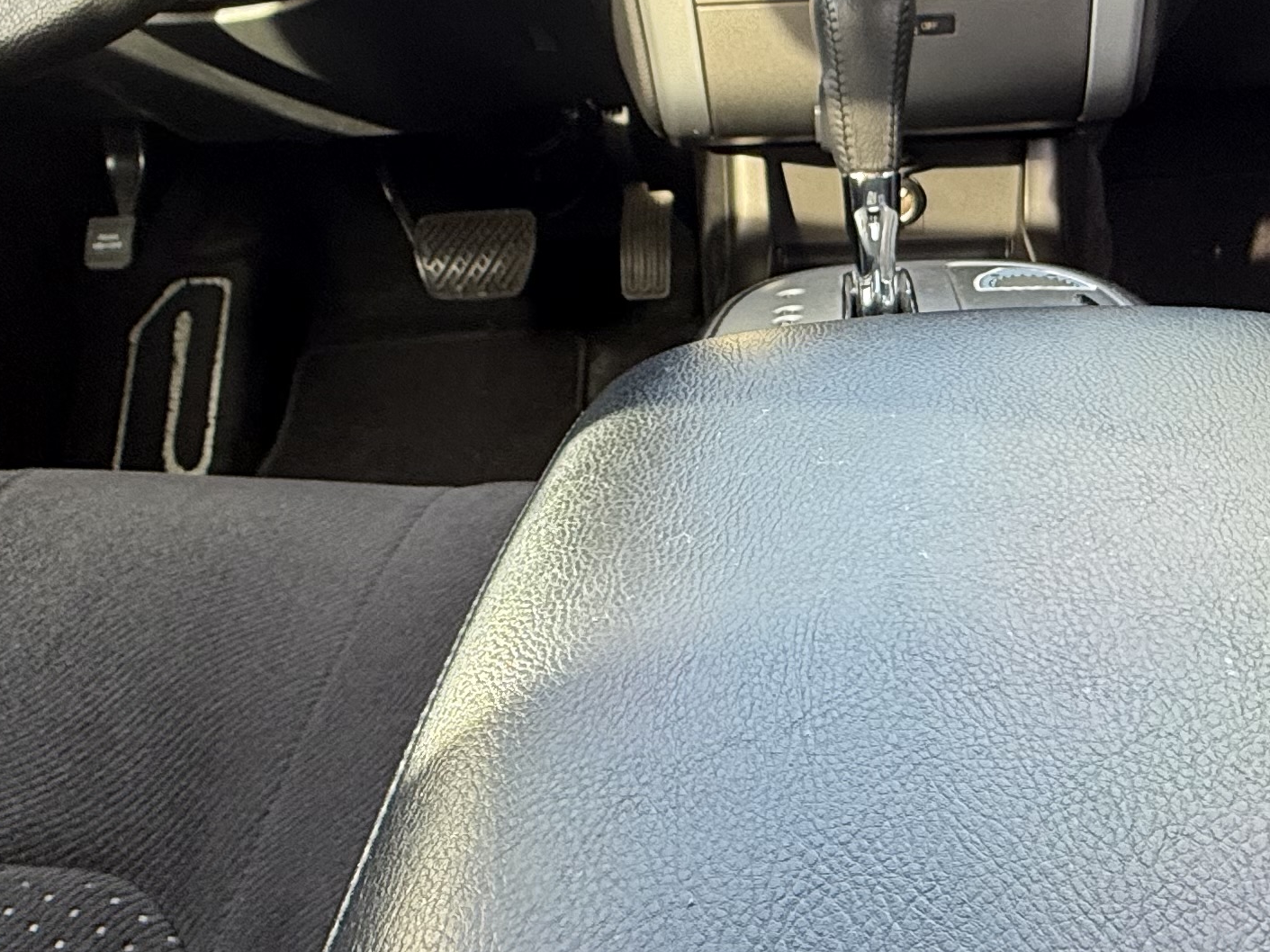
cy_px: 247
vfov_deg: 35.2
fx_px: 1467
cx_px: 809
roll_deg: +7.6
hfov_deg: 46.3
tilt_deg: -23.3
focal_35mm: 40
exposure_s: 1/99
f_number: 2.2
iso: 125
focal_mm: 2.22
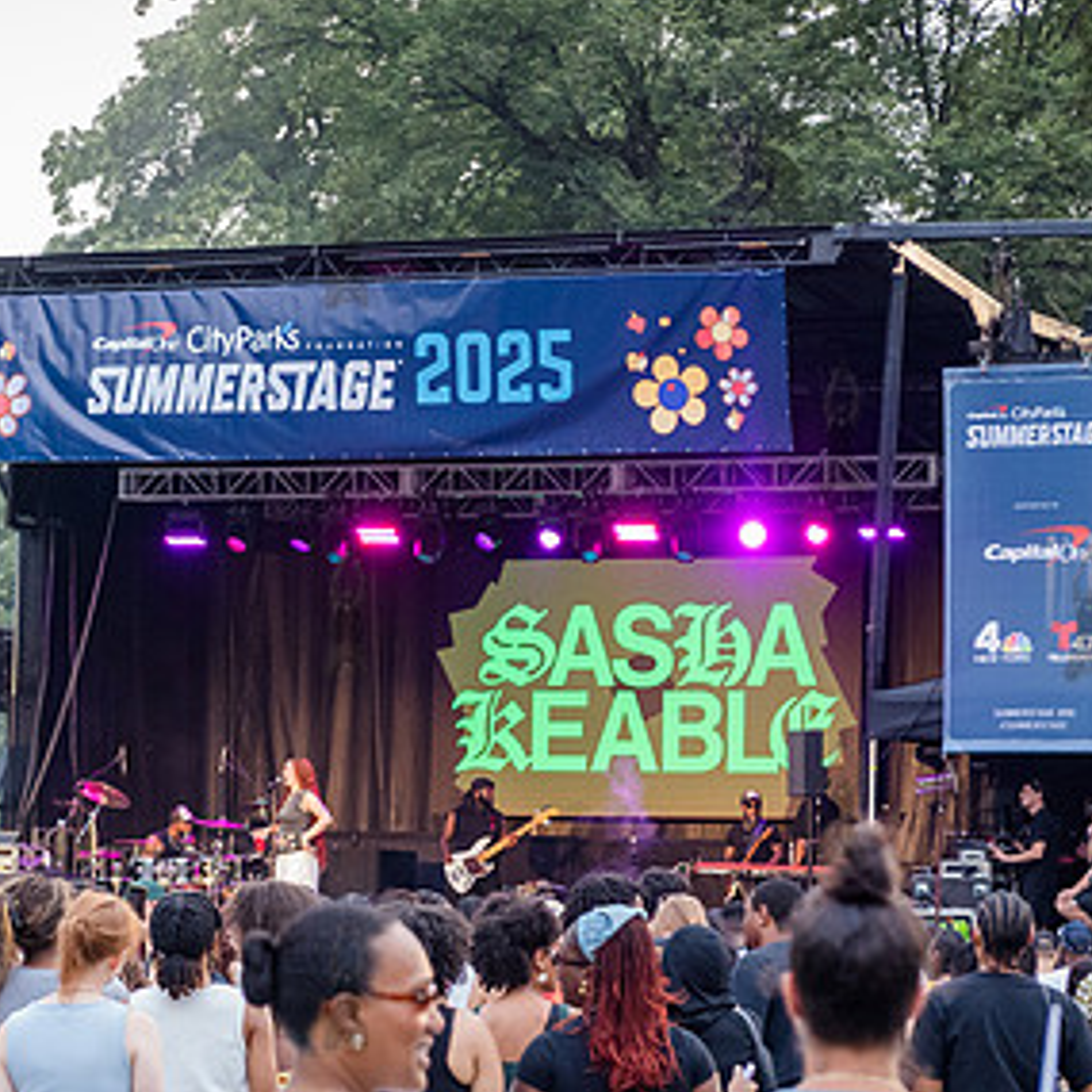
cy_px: 651
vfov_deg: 12.6
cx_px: 326
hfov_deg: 12.5
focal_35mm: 139
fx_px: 4961
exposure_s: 1/500
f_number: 4
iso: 2000
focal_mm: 66
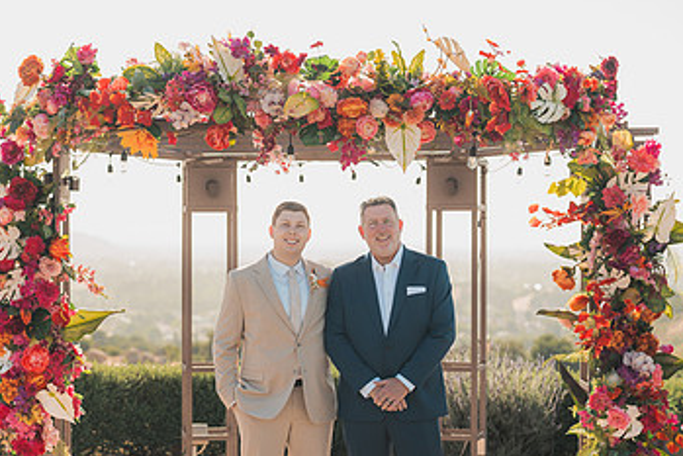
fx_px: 1575
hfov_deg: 24.4
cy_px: 302
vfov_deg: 16.4
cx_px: 264
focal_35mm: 83
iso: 50
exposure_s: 1/1000
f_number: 2
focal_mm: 50
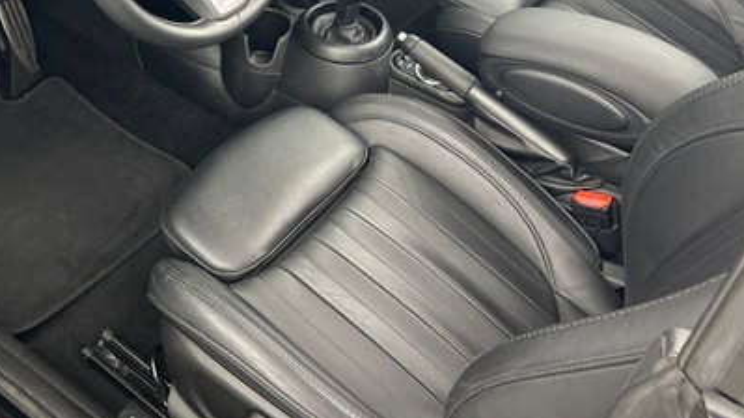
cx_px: 220
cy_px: 22
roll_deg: -0.8
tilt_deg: -36.2
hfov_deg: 37.9
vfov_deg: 21.6
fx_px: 1065
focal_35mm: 54
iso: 500
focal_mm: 5.7
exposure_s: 1/33
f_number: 1.5
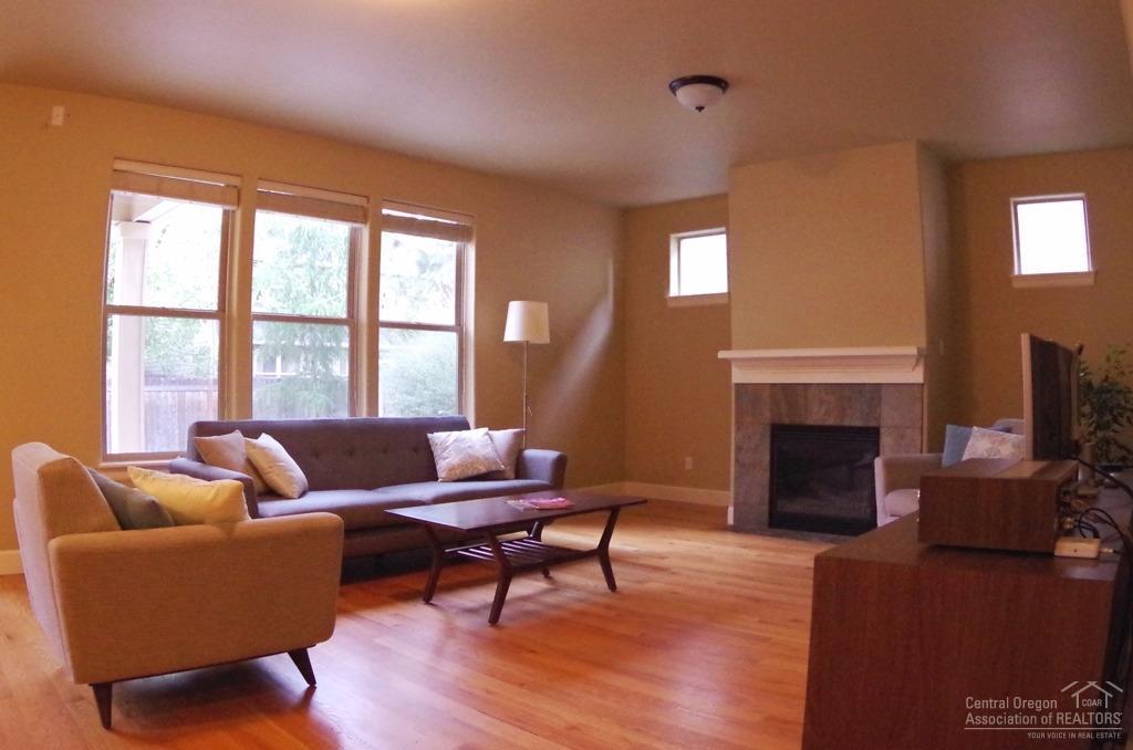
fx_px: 785
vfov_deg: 51.1
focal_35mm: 25
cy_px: 375
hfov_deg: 71.6
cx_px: 566
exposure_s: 1/100
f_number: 6.3
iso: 6400
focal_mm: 17
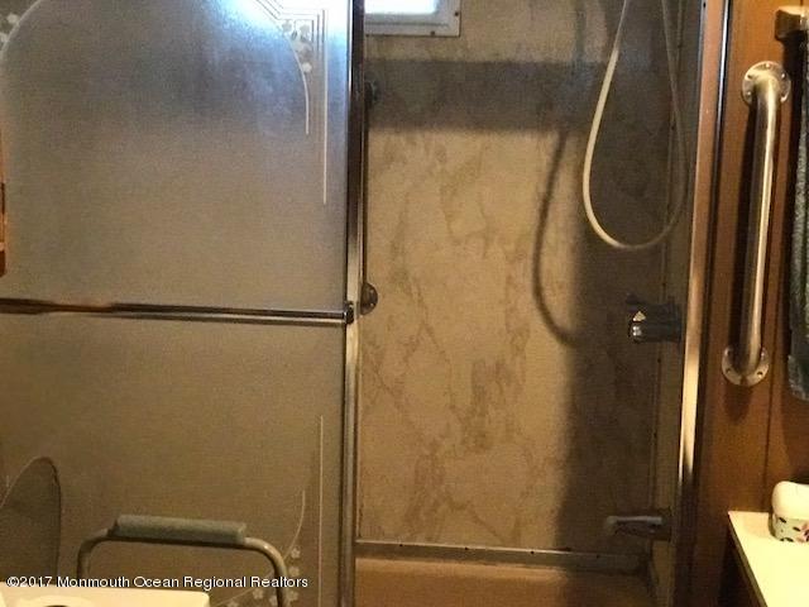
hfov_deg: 33.8
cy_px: 304
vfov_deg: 25.7
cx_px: 404
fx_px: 1332
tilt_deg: -11.1
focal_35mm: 57
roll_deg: -1.2
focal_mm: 6.6
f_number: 2.8
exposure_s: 1/60
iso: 1250
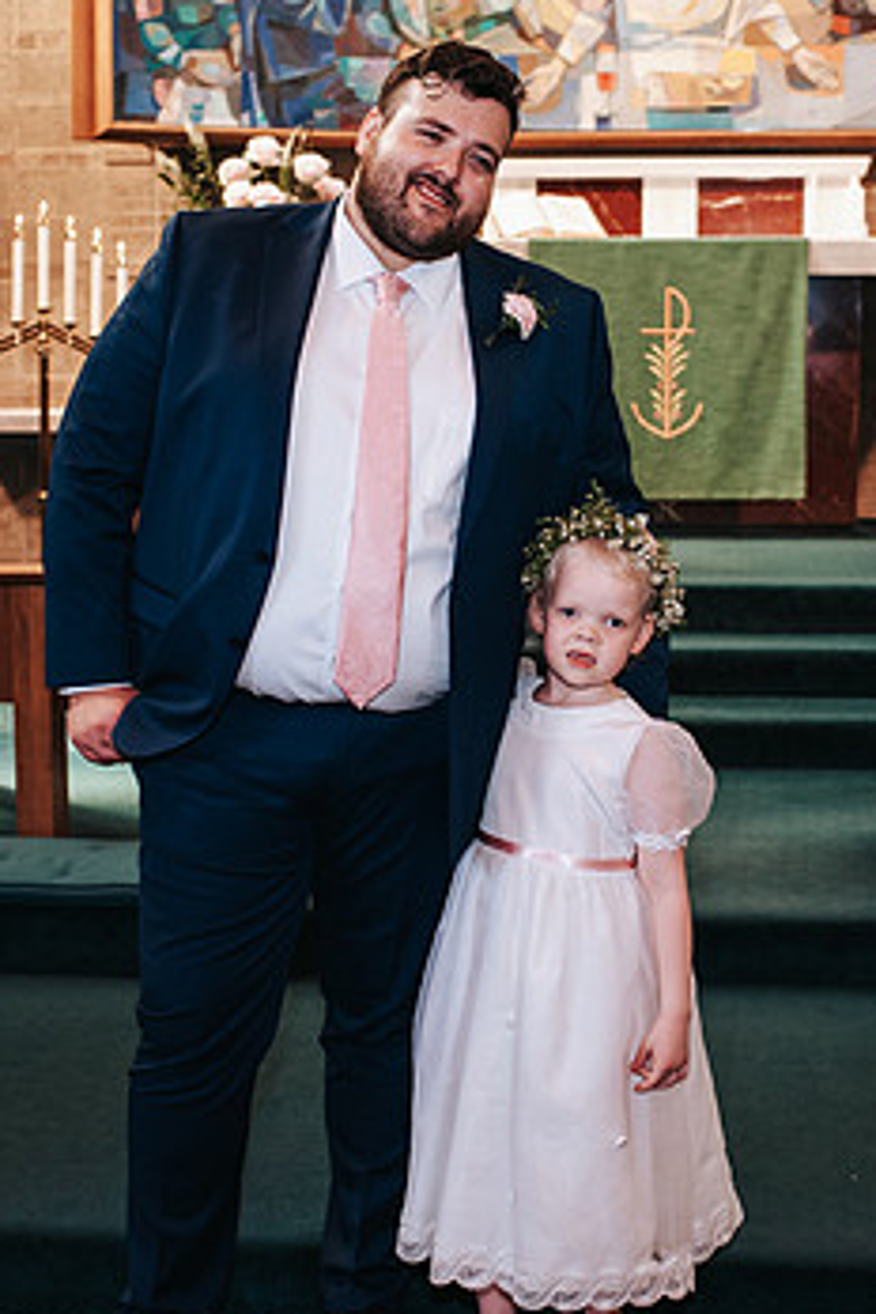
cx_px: 456
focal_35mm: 68
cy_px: 732
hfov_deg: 20.0
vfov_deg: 29.6
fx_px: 2482
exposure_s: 1/125
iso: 1000
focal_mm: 35
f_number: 3.2
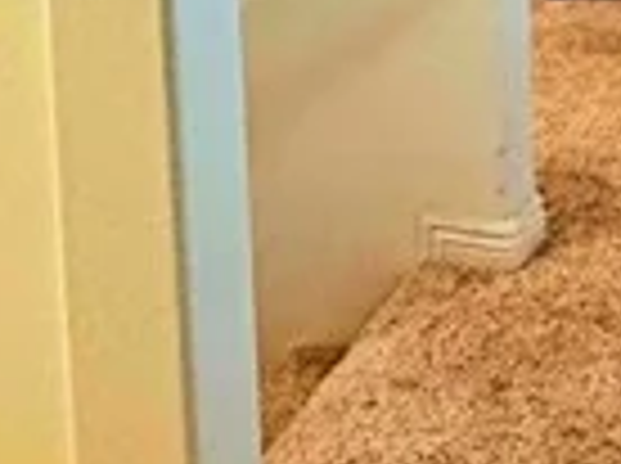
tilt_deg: -2.5
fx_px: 1862
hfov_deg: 18.9
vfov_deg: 12.9
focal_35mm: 104
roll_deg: +3.7
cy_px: -360
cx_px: 360
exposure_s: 1/120
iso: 250
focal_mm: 2.22
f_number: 2.2
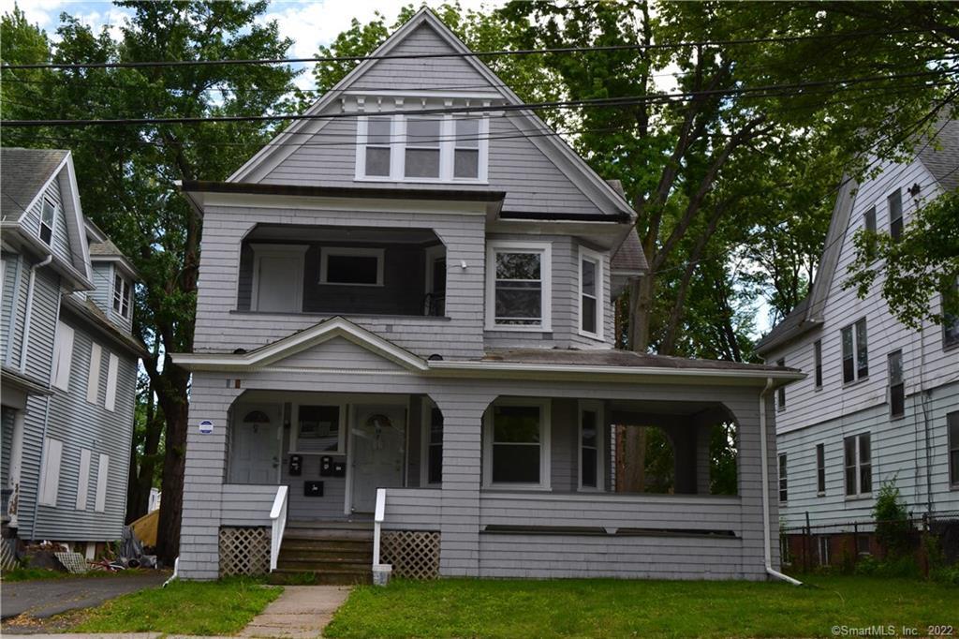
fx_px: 1039
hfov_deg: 49.6
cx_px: 480
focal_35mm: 39
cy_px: 320
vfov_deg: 34.2
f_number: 10
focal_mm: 26
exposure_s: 1/250
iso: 400
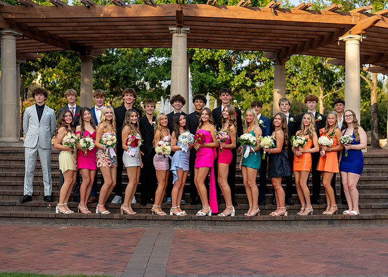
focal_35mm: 60
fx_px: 658
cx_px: 208
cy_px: 150
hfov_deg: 32.8
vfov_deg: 23.8
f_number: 2.2
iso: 200
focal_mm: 50
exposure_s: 1/1250
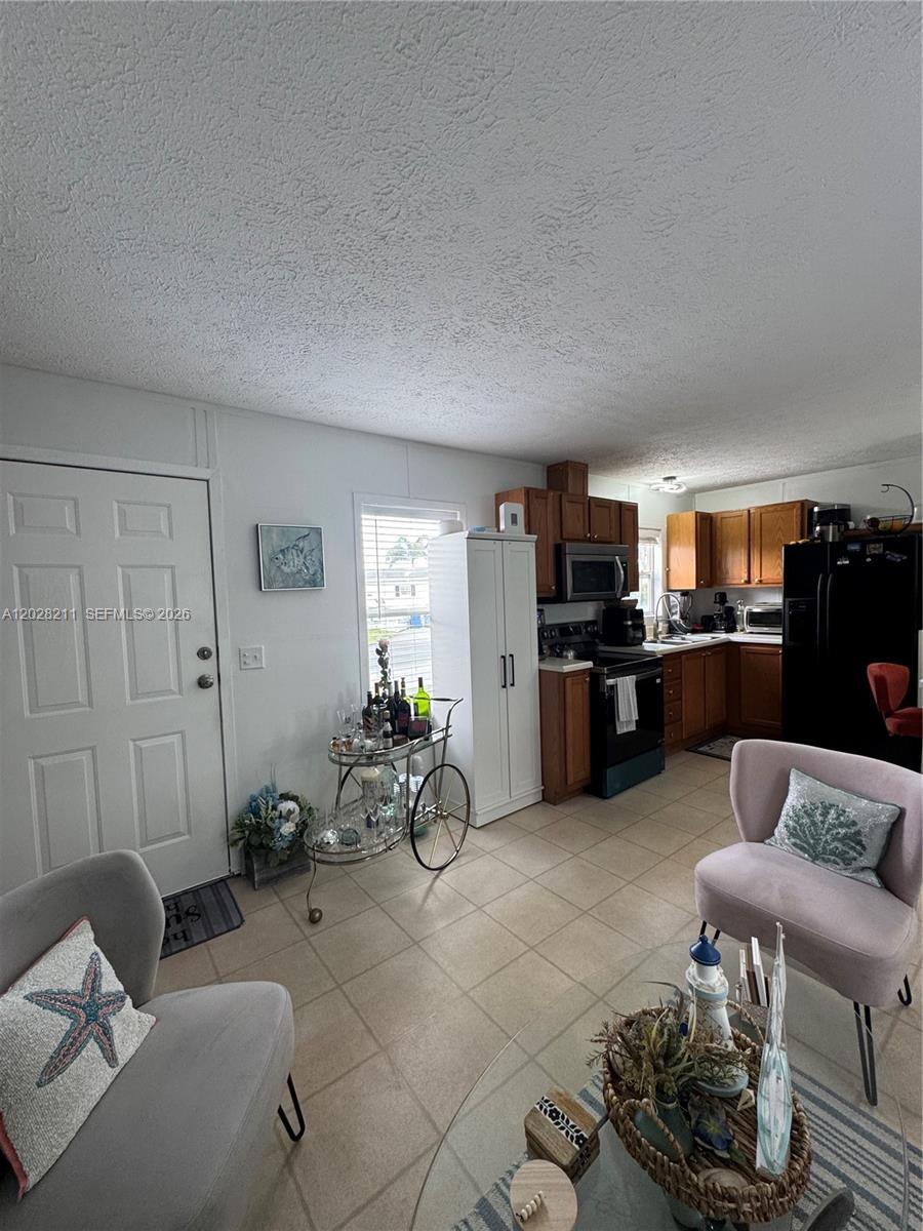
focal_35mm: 14
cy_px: 616
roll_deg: +2.2
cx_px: 462
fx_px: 498
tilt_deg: -3.3
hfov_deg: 85.7
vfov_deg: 102.1
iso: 125
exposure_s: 1/99
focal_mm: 2.22
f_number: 2.2
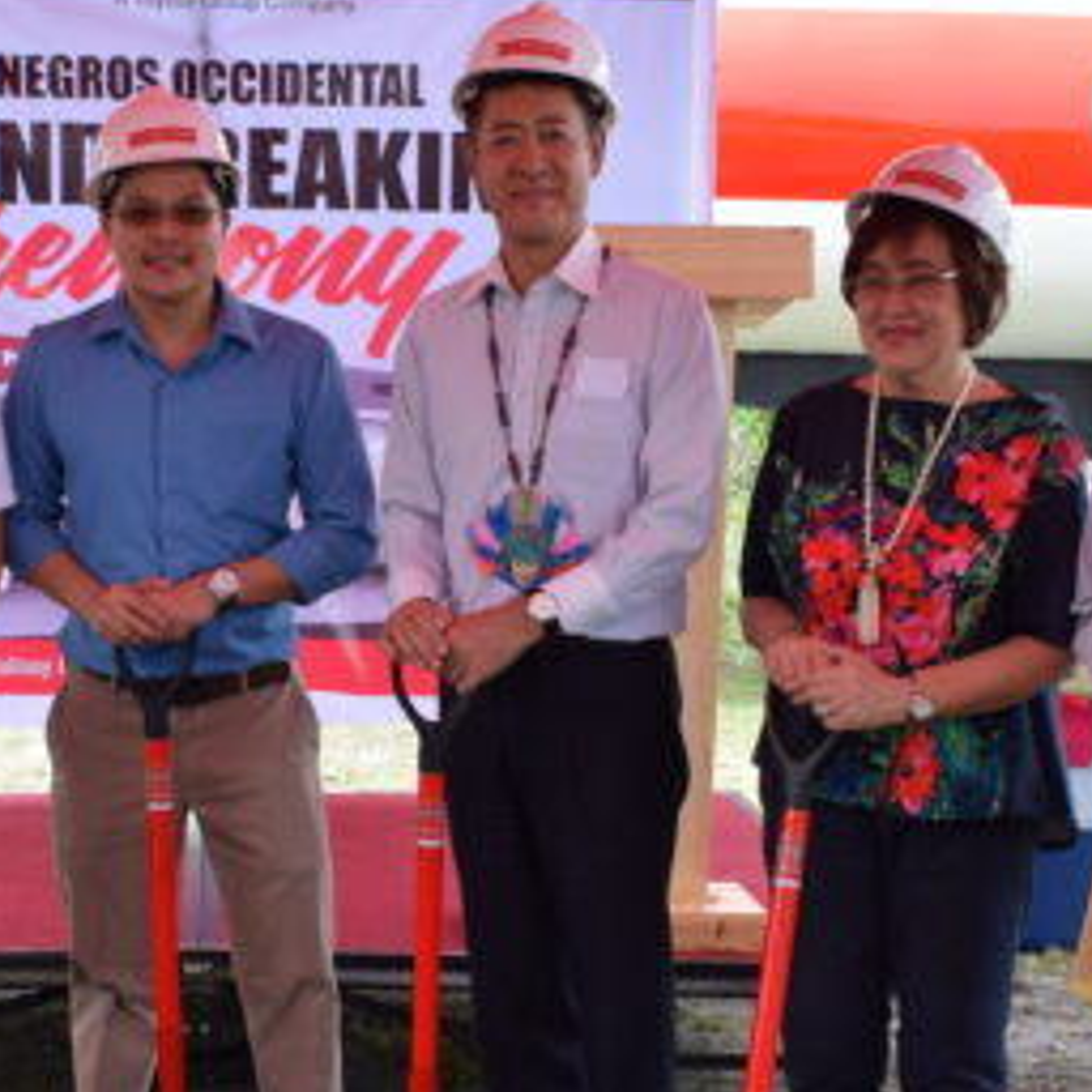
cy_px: 734
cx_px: 282
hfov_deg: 21.7
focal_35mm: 79
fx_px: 2820
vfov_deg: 21.8
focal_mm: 22
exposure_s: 1/250
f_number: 8
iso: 280
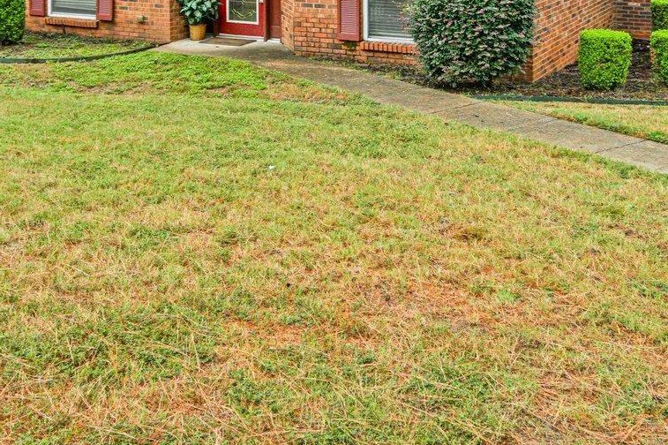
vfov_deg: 26.3
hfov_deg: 42.5
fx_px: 853
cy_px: -78
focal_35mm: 46
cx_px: 403
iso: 64
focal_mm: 17
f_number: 4.5
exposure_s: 1/30
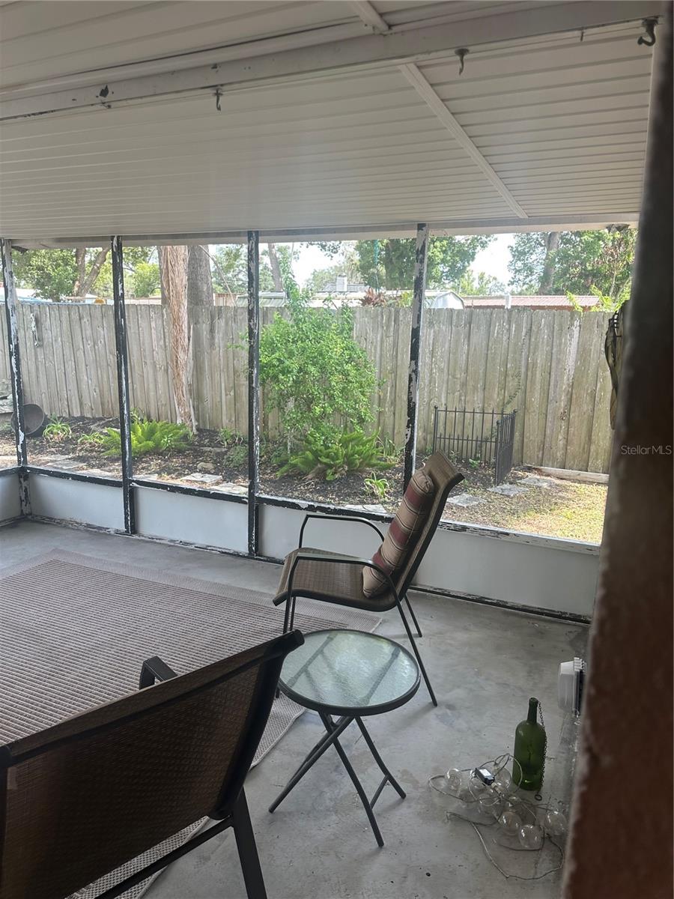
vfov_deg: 71.6
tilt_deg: -10.3
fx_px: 623
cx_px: 337
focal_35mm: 24
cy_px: 450
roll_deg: -0.9
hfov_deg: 56.8
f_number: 1.78
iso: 64
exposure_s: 1/228
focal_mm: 6.86
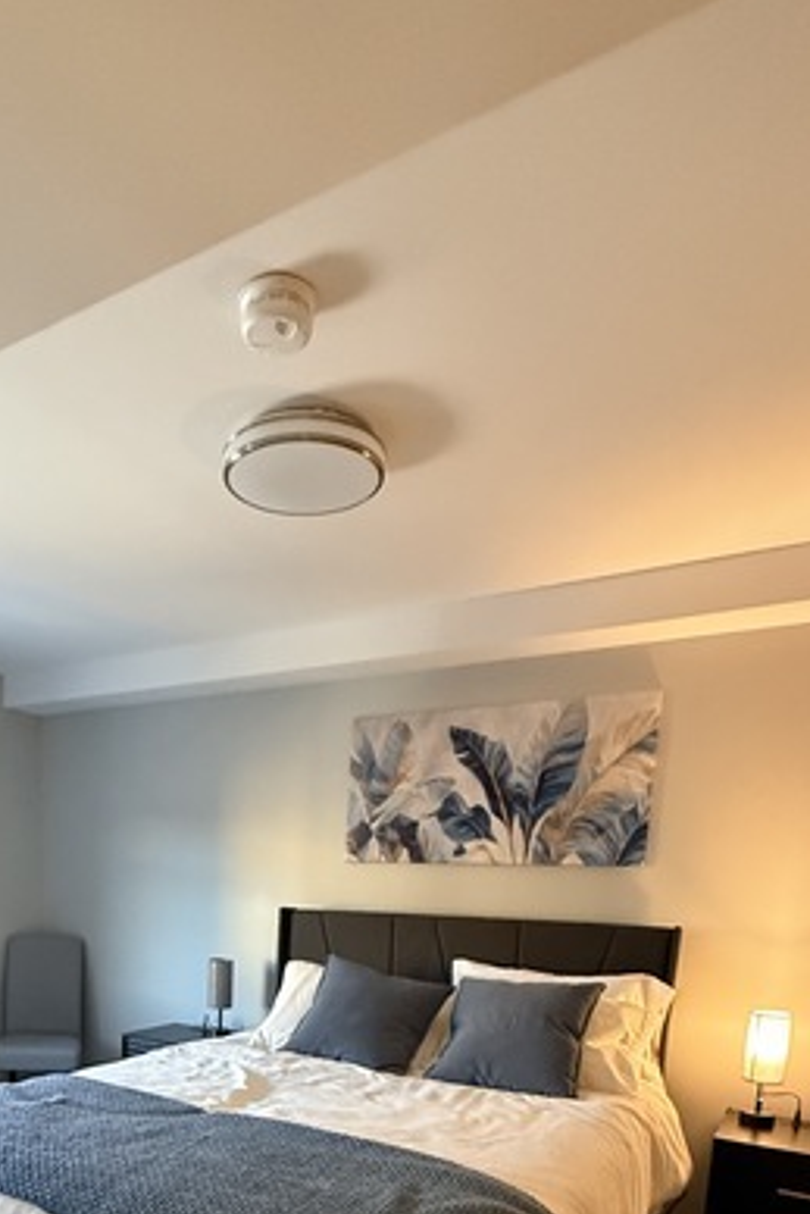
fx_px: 843
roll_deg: -1.8
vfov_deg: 63.3
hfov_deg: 50.1
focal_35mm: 25
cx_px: 250
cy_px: 1022
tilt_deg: -9.7
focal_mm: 2.22
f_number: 2.2
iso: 800
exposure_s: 1/60
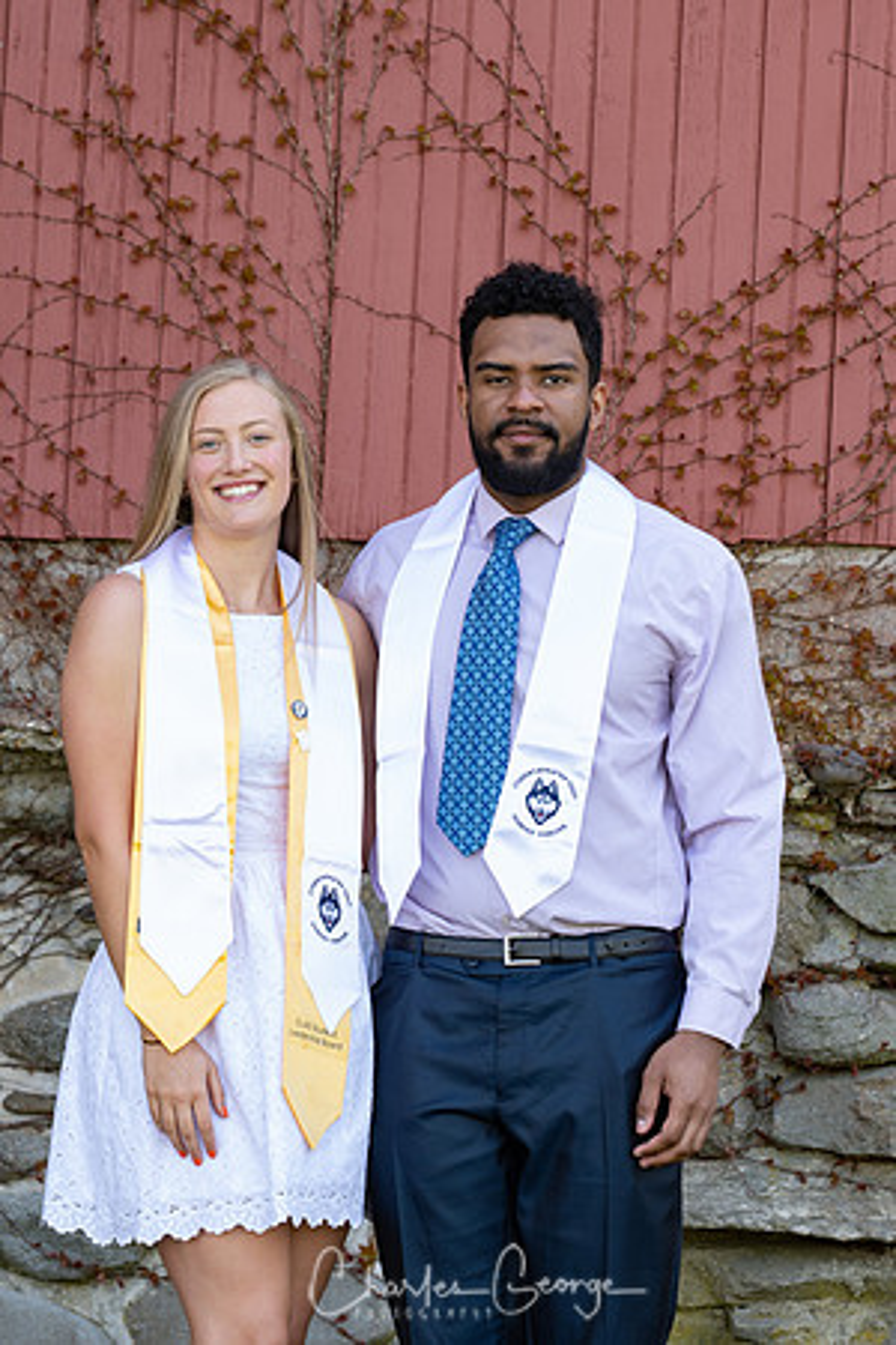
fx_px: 6719
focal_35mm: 180
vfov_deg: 11.4
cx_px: 448
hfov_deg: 7.6
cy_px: 672
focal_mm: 120
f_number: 4.5
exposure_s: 1/125
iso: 200
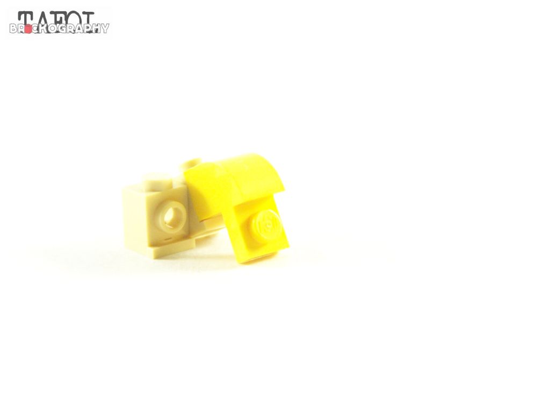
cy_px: 206
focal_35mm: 105
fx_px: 1668
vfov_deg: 14.1
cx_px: 275
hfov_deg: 18.7
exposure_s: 1/45
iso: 400
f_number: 3.2
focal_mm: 17.5
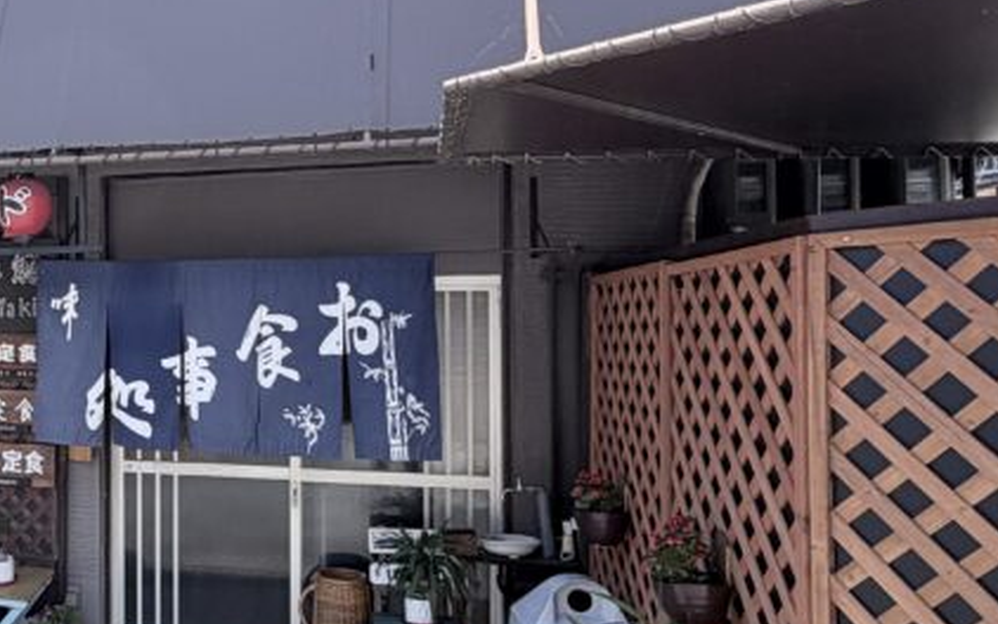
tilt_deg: +1.1
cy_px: 310
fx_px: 979
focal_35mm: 36
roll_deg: +0.4
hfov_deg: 48.1
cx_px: 90
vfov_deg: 35.4
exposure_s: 1/502
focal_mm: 2.22
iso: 50
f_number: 2.2
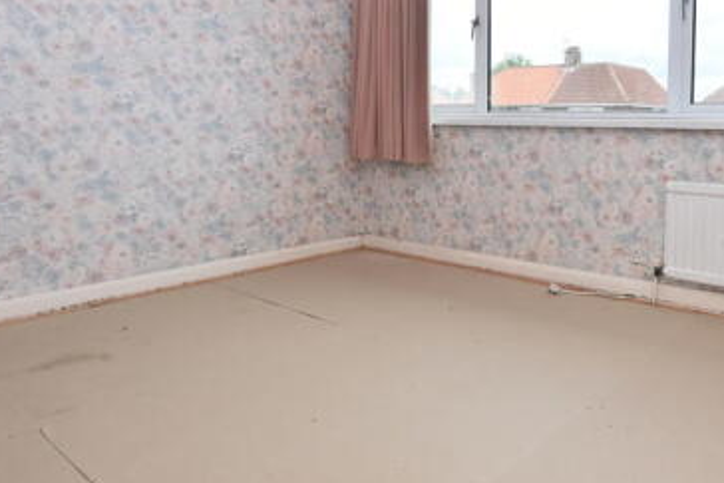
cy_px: 160
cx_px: 532
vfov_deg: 47.2
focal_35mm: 27
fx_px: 543
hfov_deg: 63.9
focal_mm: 10
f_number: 5.6
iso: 250
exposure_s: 1/250
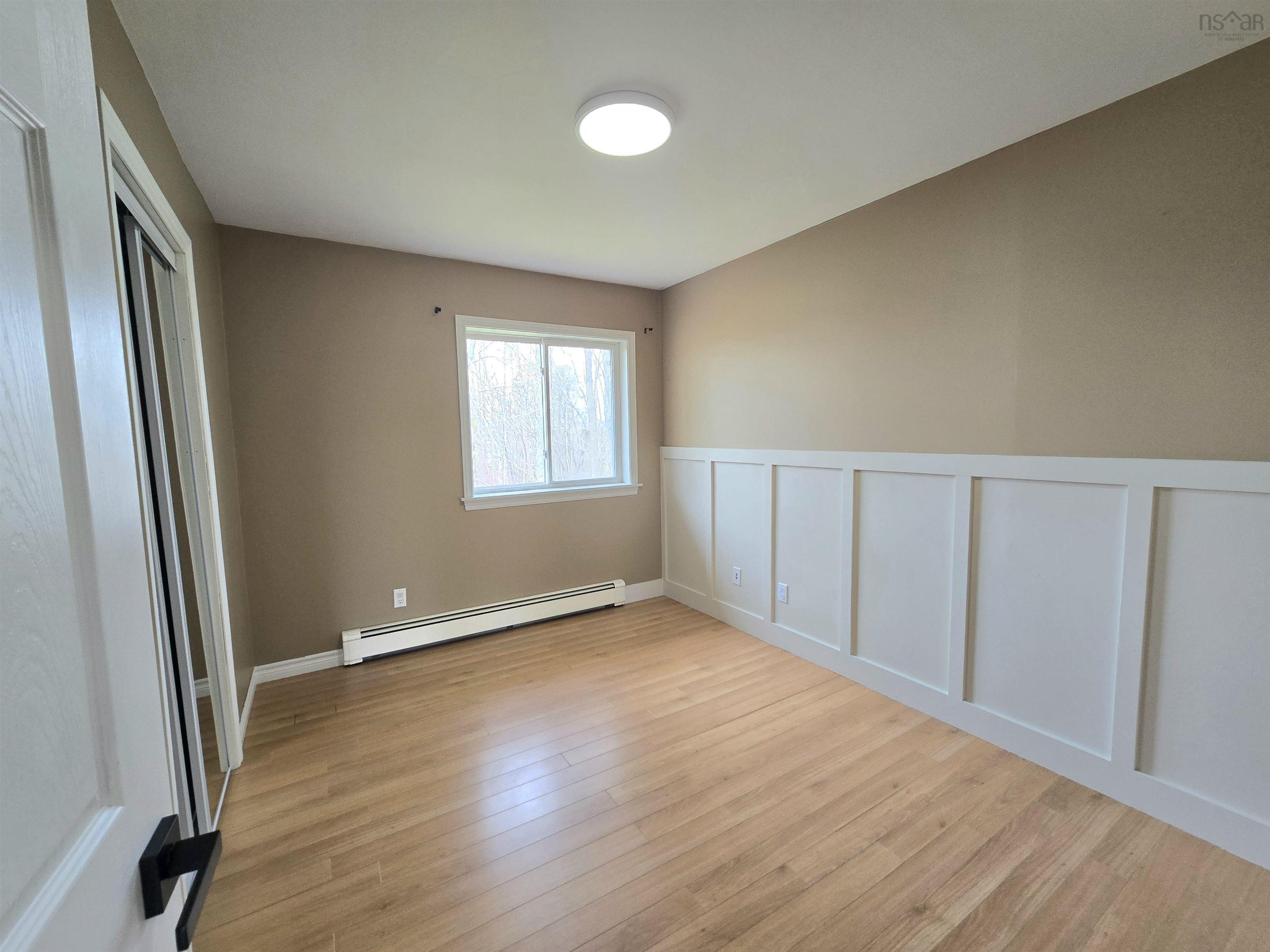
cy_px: 476
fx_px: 477
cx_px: 635
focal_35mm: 13
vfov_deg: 89.9
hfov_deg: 106.2
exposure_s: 1/60.2
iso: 80
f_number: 2.2
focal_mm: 2.2
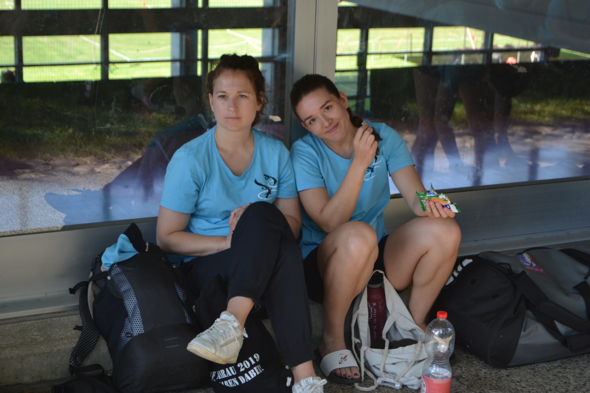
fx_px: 1082
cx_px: 295
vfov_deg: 20.6
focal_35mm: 66
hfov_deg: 30.5
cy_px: 196
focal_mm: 44
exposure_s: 1/125
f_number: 5.6
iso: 200
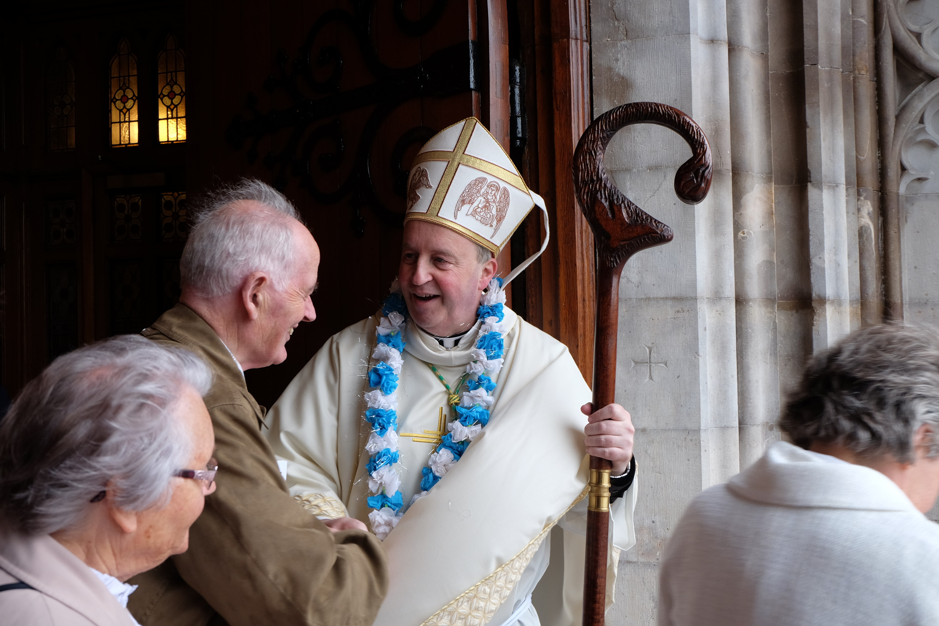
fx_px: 861
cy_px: 313
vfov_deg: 40.0
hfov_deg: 57.2
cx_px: 470
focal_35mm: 33
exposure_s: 1/100
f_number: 5
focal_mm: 22.2
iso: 400
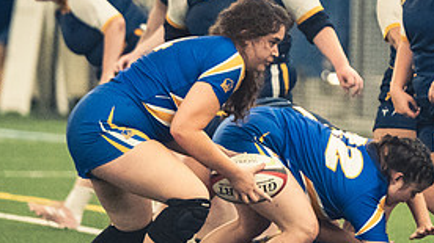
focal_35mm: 661
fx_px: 7604
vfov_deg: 1.8
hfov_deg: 3.3
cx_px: 335
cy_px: 221
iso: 12800
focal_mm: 200
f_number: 2.8
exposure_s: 1/500
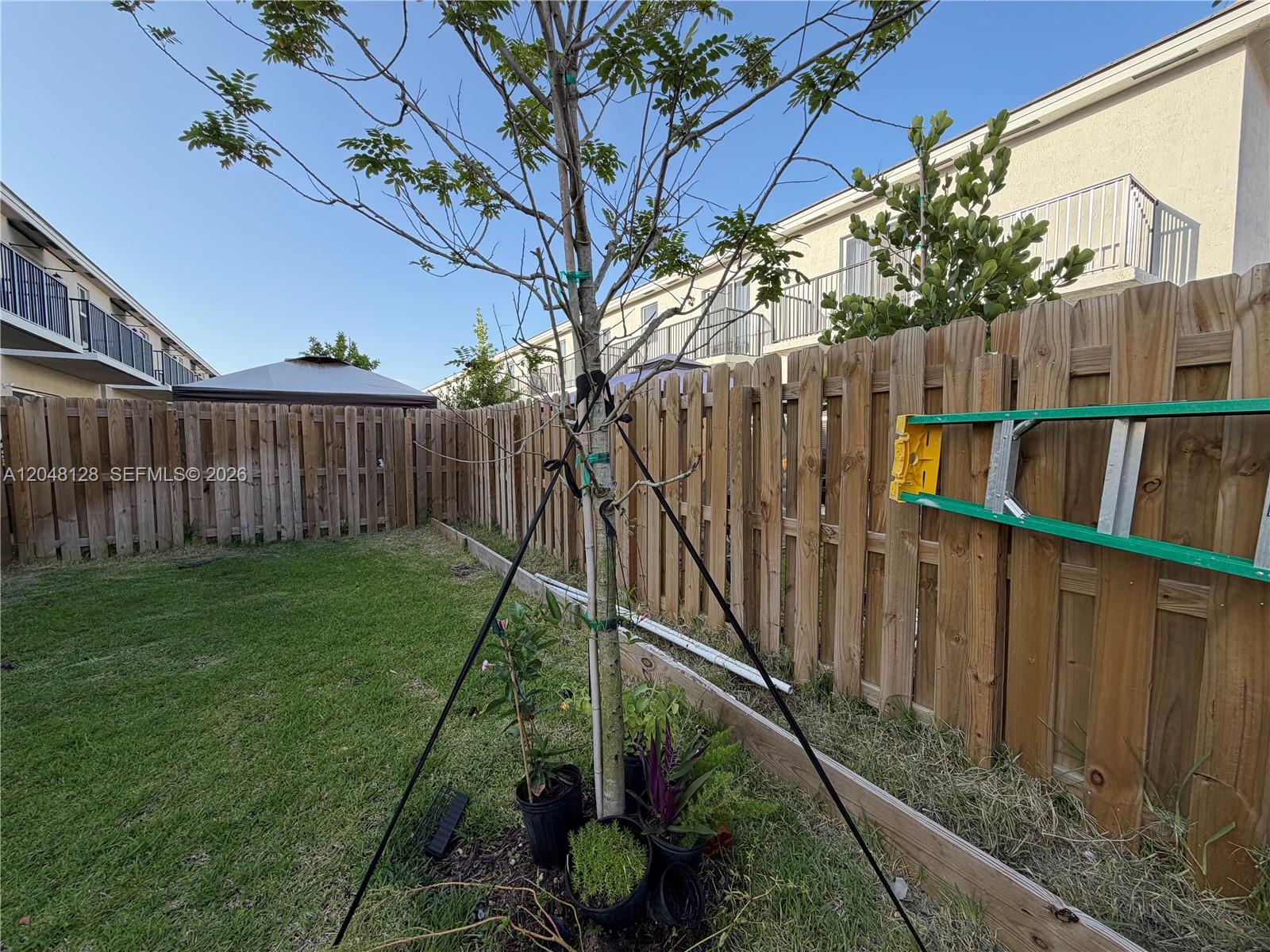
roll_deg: +0.9
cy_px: 476
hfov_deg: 102.1
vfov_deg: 85.7
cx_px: 635
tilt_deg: -3.8
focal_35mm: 14
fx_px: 514
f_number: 2.2
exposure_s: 1/502
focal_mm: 2.22
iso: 40
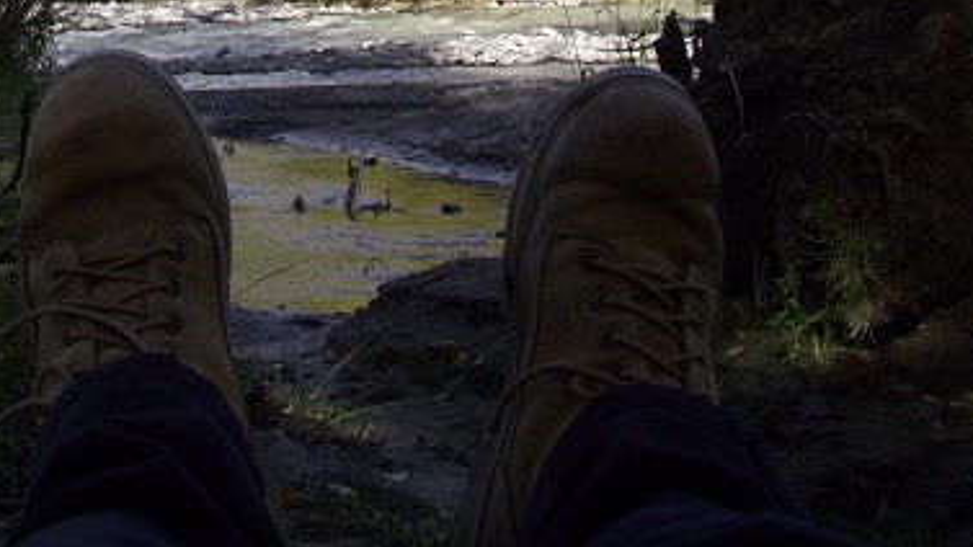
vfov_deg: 15.4
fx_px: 1909
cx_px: 186
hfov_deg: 28.0
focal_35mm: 74
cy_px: -204
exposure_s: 1/500
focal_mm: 5.7
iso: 80
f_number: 2.9
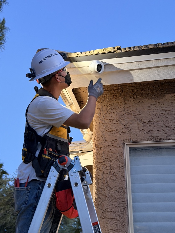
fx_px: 324
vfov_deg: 39.7
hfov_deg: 30.3
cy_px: 116
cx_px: 88
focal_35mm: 48
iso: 250
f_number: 1.78
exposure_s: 1/46
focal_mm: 6.76
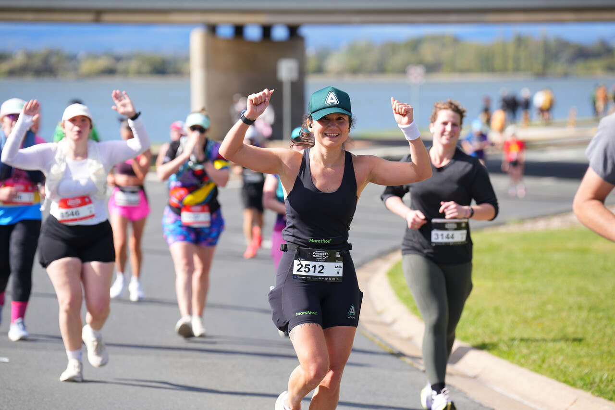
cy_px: 205
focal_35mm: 158
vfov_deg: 8.7
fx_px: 2699
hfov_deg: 13.0
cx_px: 308
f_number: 4
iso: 200
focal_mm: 158
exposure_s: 1/1000
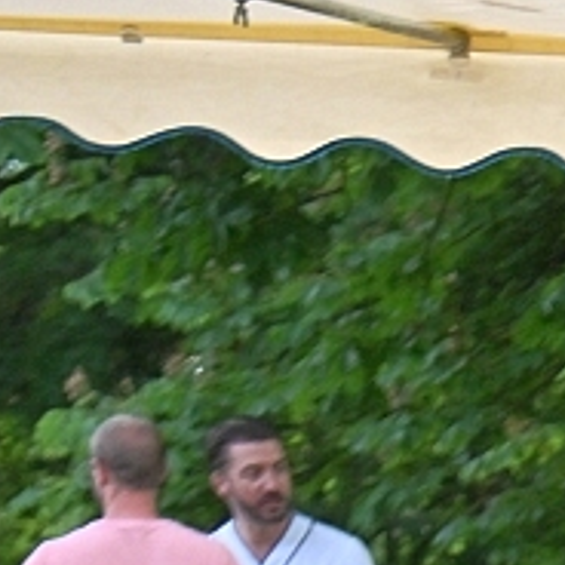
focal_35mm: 304
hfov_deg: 5.2
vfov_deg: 5.5
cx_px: 2137
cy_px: 1406
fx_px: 5614
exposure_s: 1/800
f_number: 6.3
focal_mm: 44
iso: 400
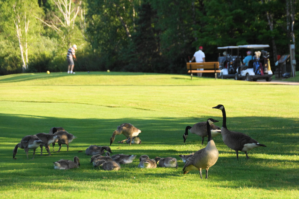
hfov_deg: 13.7
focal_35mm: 150
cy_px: 100
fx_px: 1245
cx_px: 150
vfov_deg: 9.1
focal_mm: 100
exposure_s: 1/160
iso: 320
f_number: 5.6
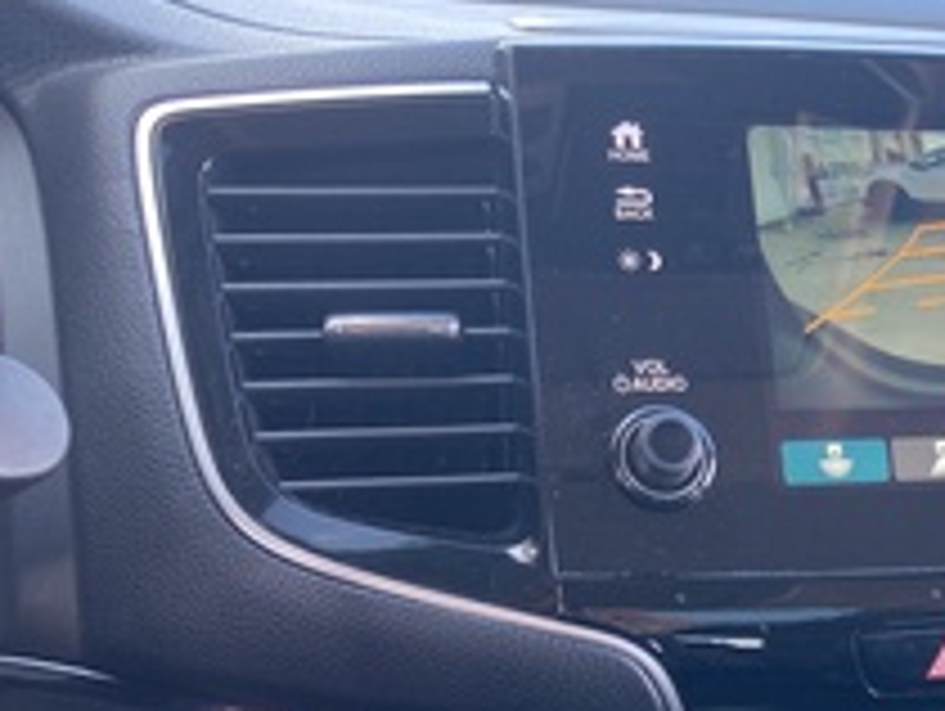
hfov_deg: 32.3
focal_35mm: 56
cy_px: 659
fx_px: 1531
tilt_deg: -25.0
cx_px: 886
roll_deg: -2.1
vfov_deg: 25.2
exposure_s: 1/50
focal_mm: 3.99
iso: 64
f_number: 1.8
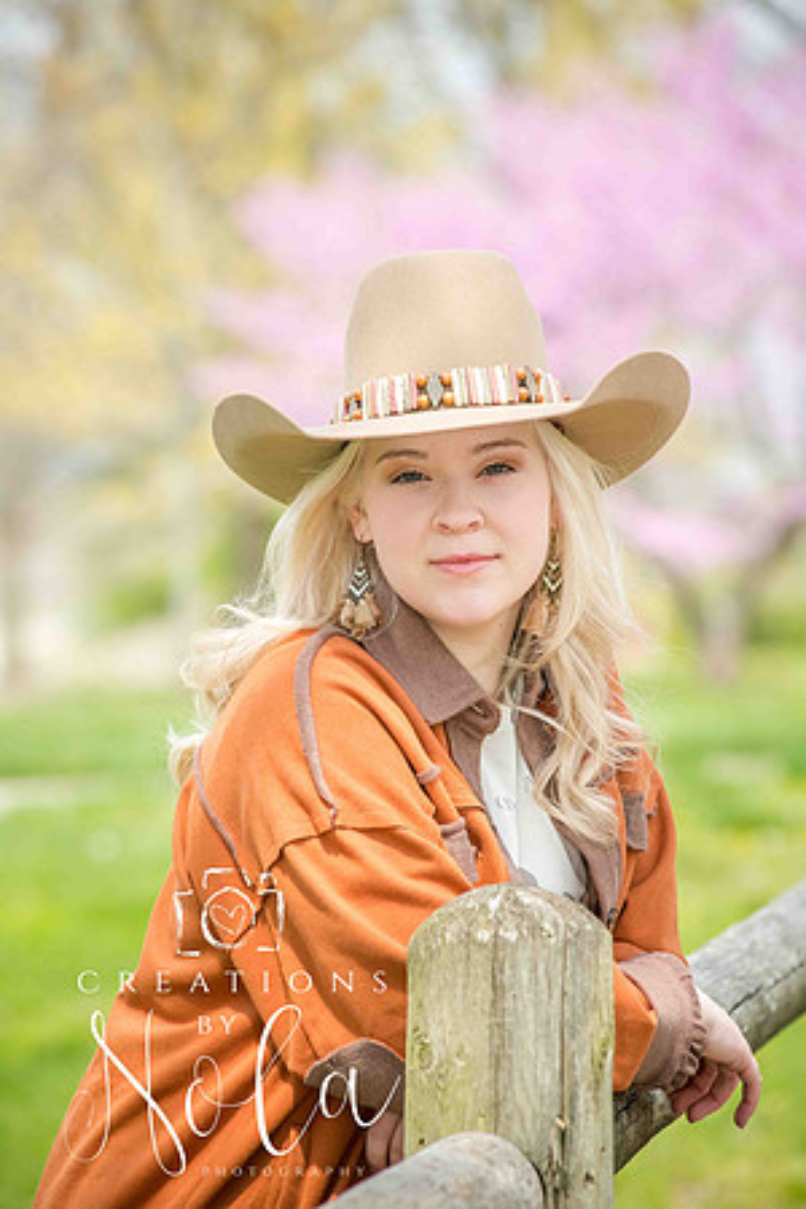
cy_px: 604
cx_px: 403
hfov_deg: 8.1
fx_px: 5709
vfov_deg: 12.1
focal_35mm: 170
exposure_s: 1/1600
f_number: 7.1
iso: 640
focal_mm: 170
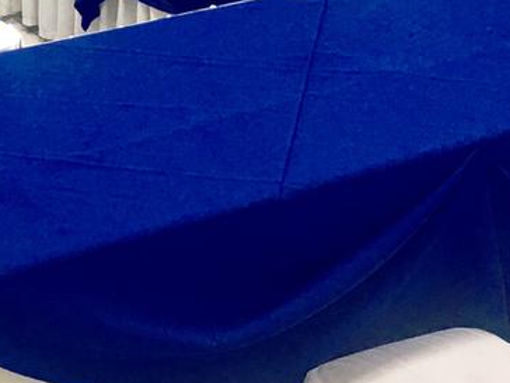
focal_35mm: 93
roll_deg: +1.0
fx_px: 1370
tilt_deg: -13.8
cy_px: -138
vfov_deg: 15.0
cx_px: 3
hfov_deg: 20.4
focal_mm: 4.15
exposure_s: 1/15
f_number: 2.2
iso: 32
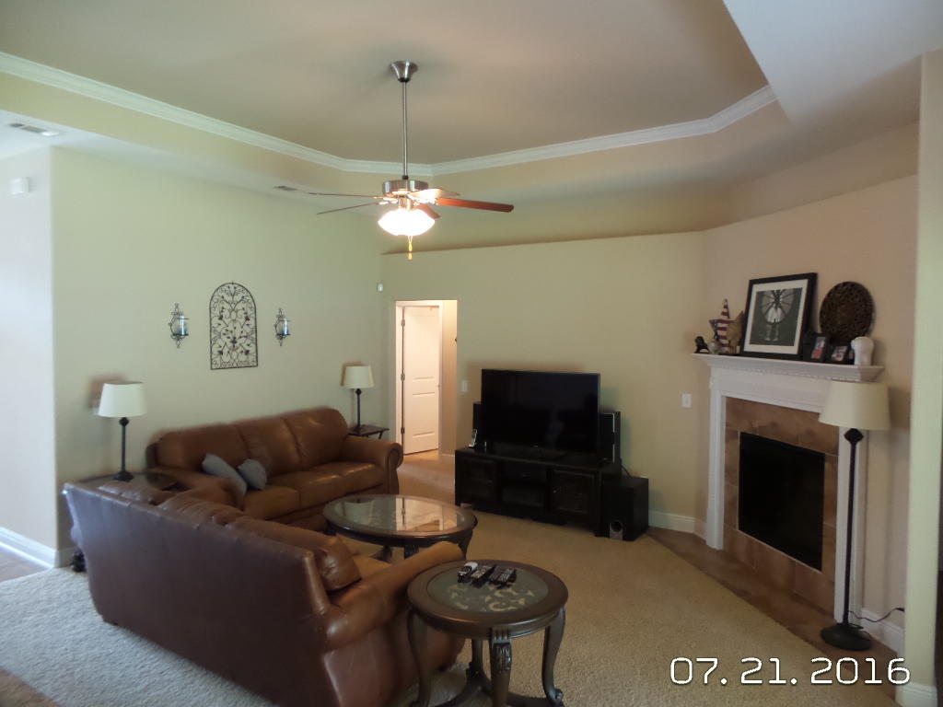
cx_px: 472
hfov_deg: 73.9
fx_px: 627
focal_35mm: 23
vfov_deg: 58.9
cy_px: 354
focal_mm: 4.1
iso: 500
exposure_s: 1/30
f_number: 2.8
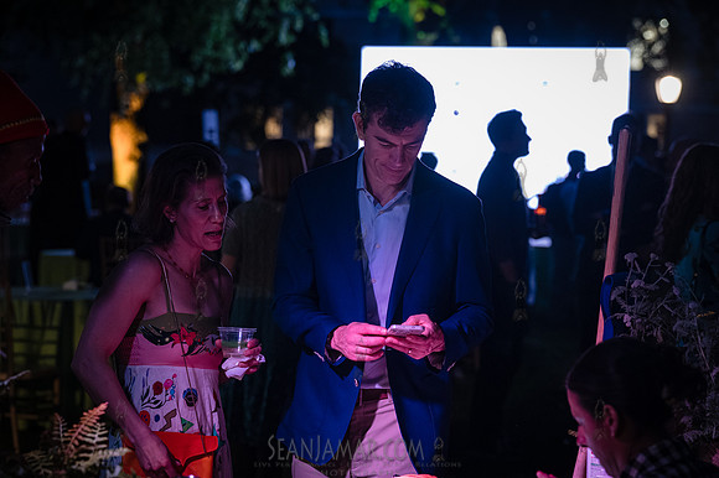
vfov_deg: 16.4
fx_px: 1657
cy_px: 239
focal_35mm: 83
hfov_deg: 24.5
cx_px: 360
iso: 6400
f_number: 3.5
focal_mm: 83
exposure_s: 1/160
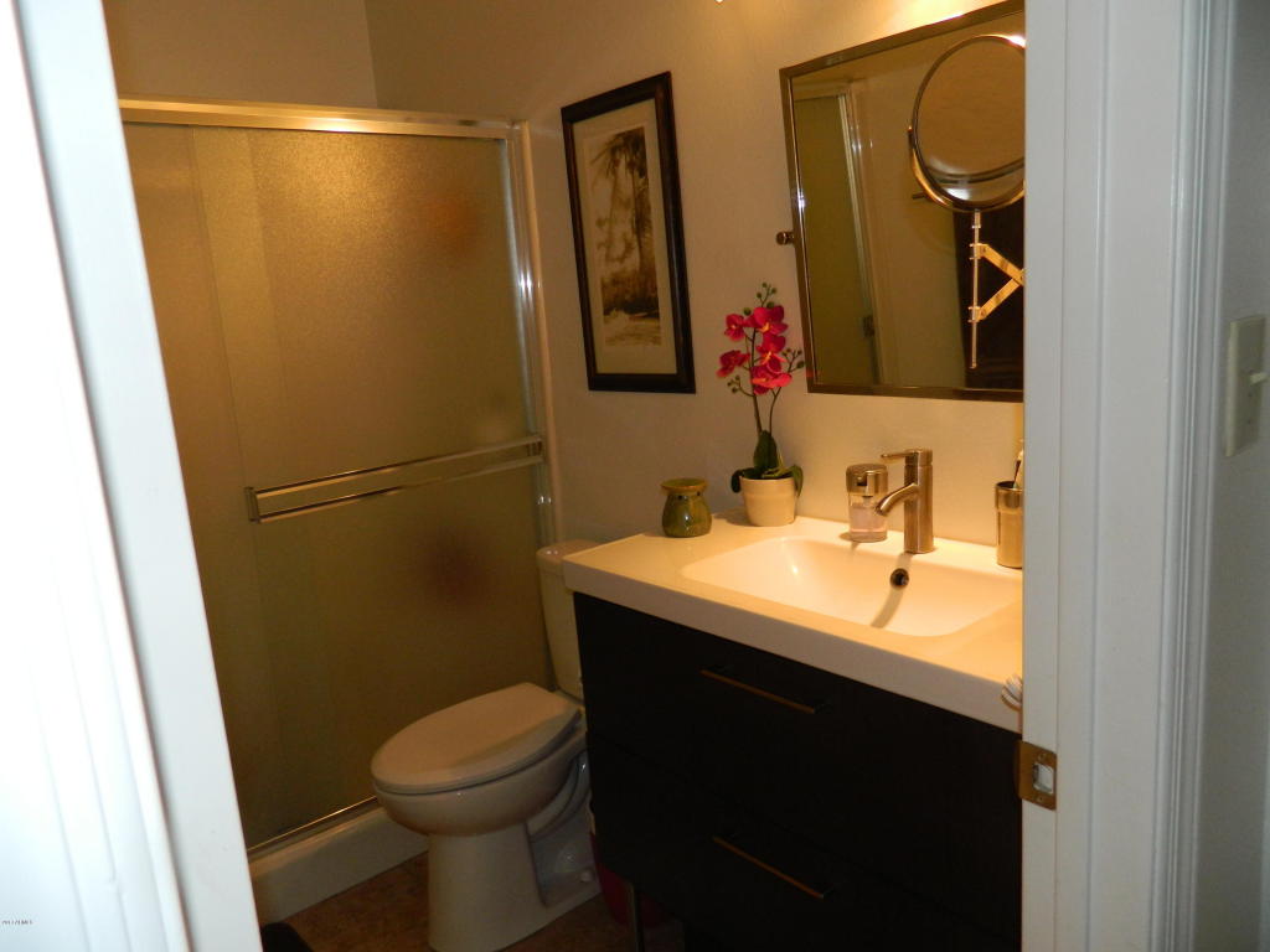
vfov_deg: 54.9
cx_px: 635
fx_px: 917
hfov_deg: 69.4
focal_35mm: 25
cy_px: 476
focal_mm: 4.5
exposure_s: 1/30
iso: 200
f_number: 3.1
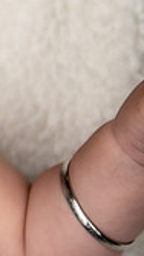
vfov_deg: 9.5
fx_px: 1527
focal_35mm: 225
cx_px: -294
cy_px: 8
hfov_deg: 5.1
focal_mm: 62
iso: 200
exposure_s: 1/2500
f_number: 2.8
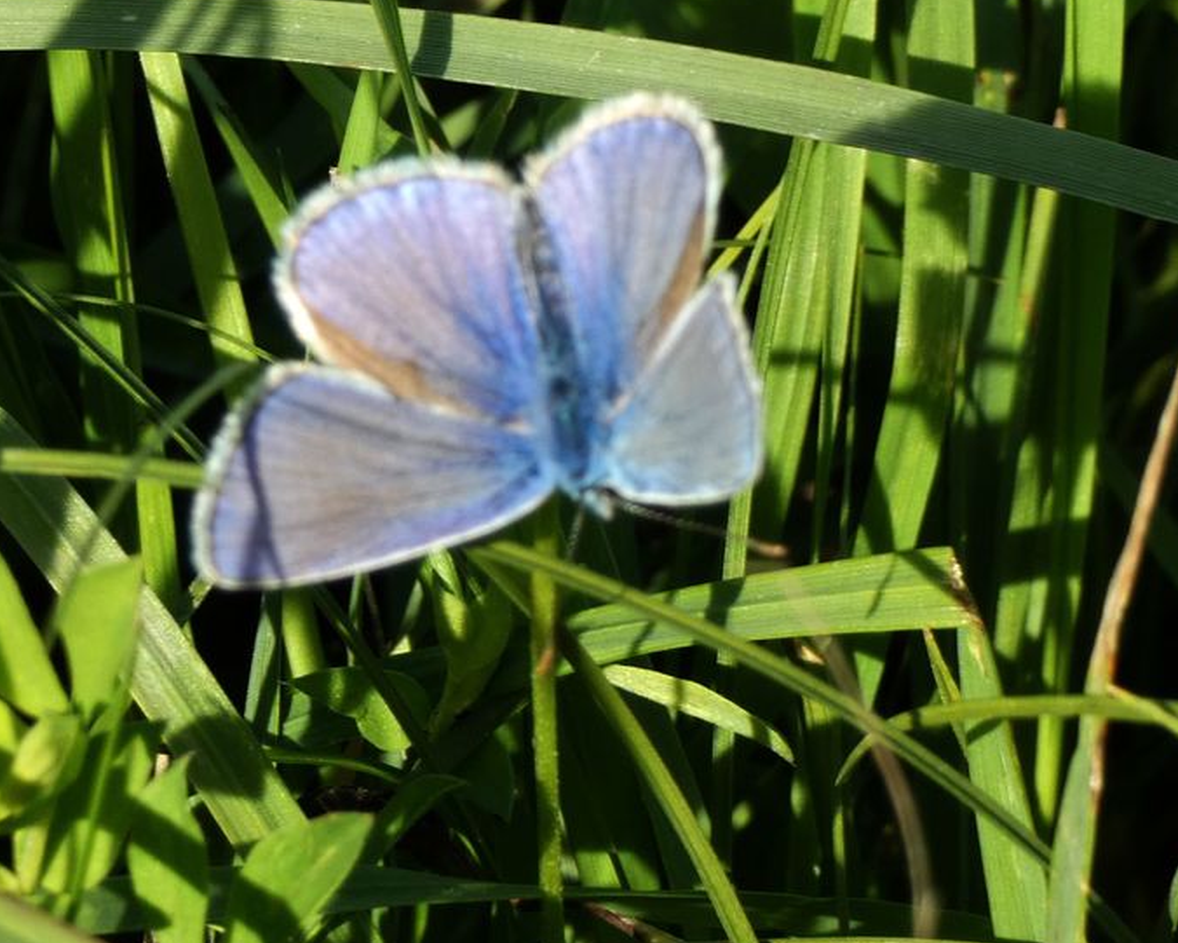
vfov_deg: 5.0
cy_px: 396
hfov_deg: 6.3
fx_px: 10740
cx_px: 541
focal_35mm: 308
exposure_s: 1/80
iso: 80
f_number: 5.5
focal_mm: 44.8
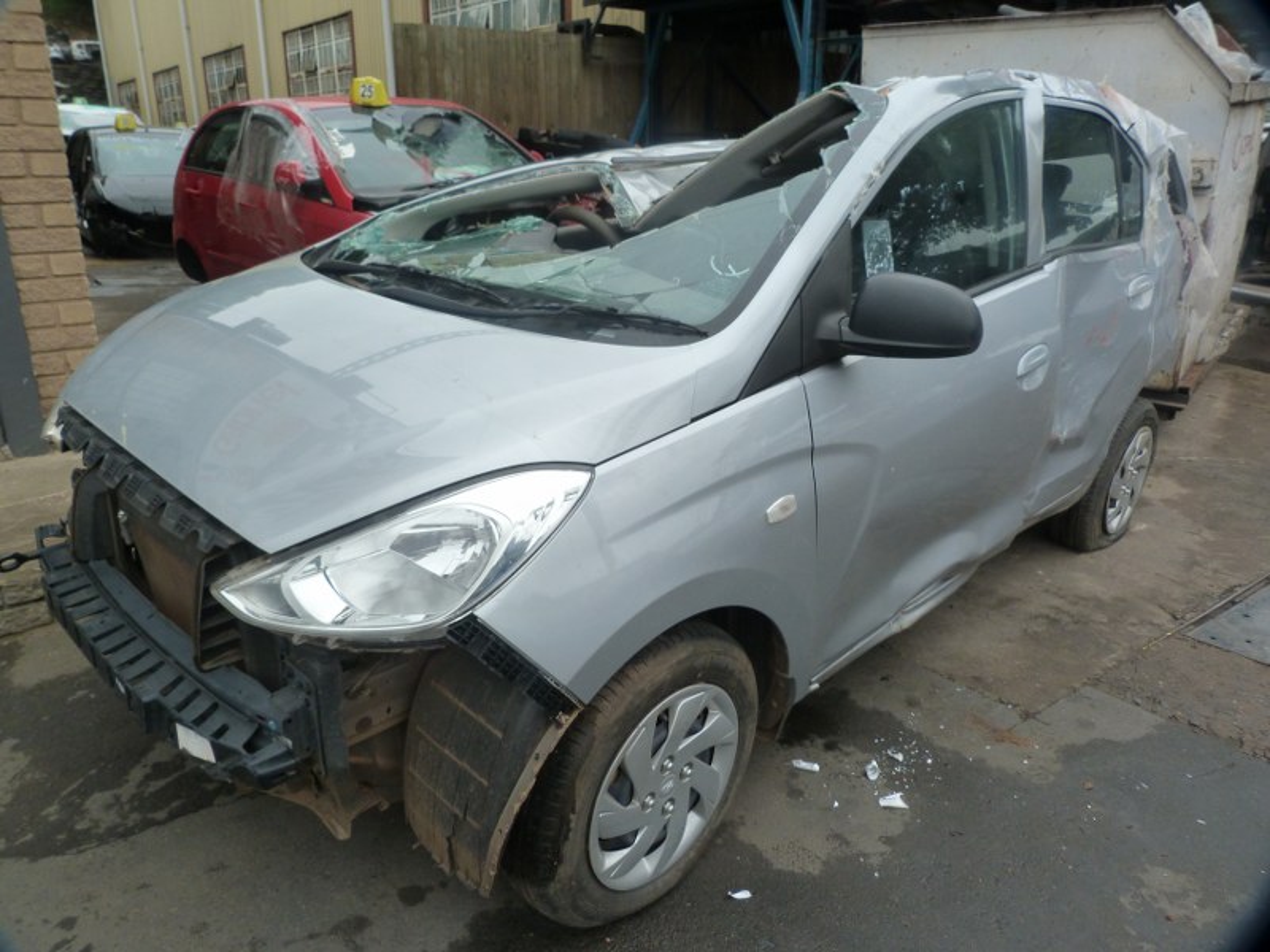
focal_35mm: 25
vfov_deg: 54.9
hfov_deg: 69.4
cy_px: 476
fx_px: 917
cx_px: 635
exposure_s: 1/160
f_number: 4
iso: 125
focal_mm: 4.5
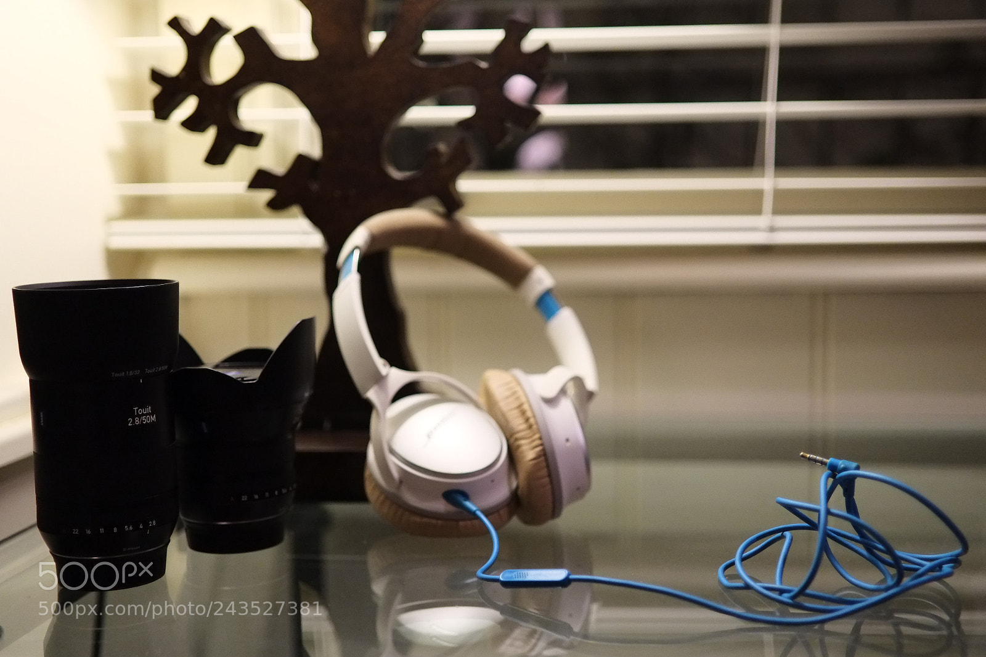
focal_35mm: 48
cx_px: 493
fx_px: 1314
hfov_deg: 41.1
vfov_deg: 28.1
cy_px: 328
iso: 3200
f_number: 1.8
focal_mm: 32
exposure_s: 1/250
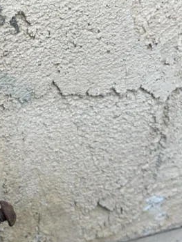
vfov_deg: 23.7
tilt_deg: -40.1
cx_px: -6
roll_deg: +5.8
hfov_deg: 18.1
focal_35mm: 79
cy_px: 241
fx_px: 554
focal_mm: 4.2
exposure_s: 1/121
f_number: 1.6
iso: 40
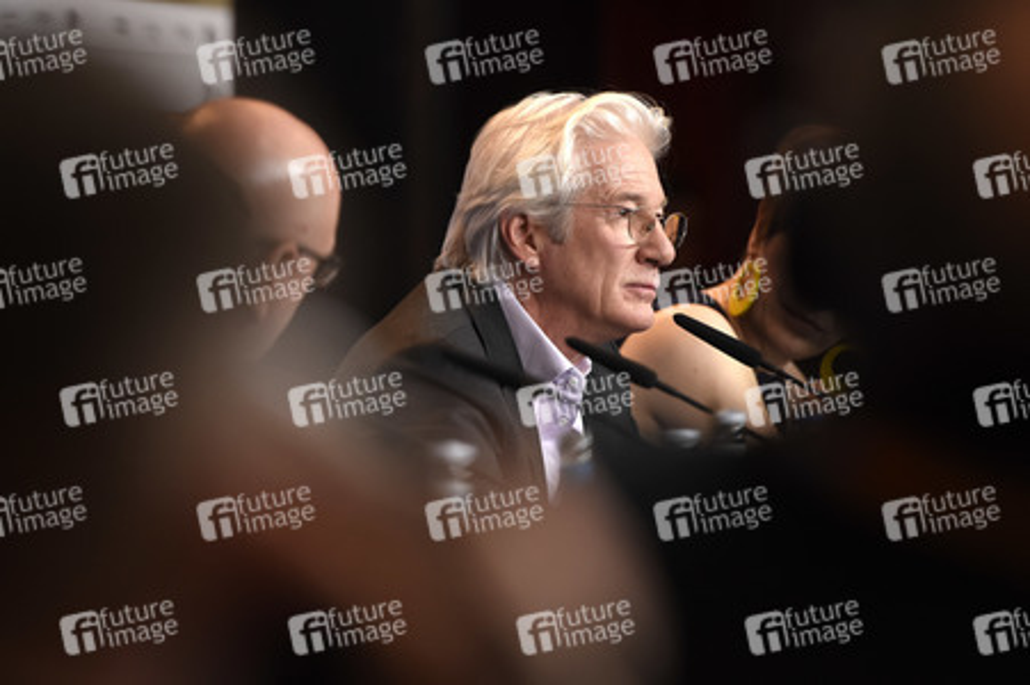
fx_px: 8577
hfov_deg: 6.9
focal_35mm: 300
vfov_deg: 4.6
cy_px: 342
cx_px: 515
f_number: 3.2
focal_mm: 200
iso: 800
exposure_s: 1/320
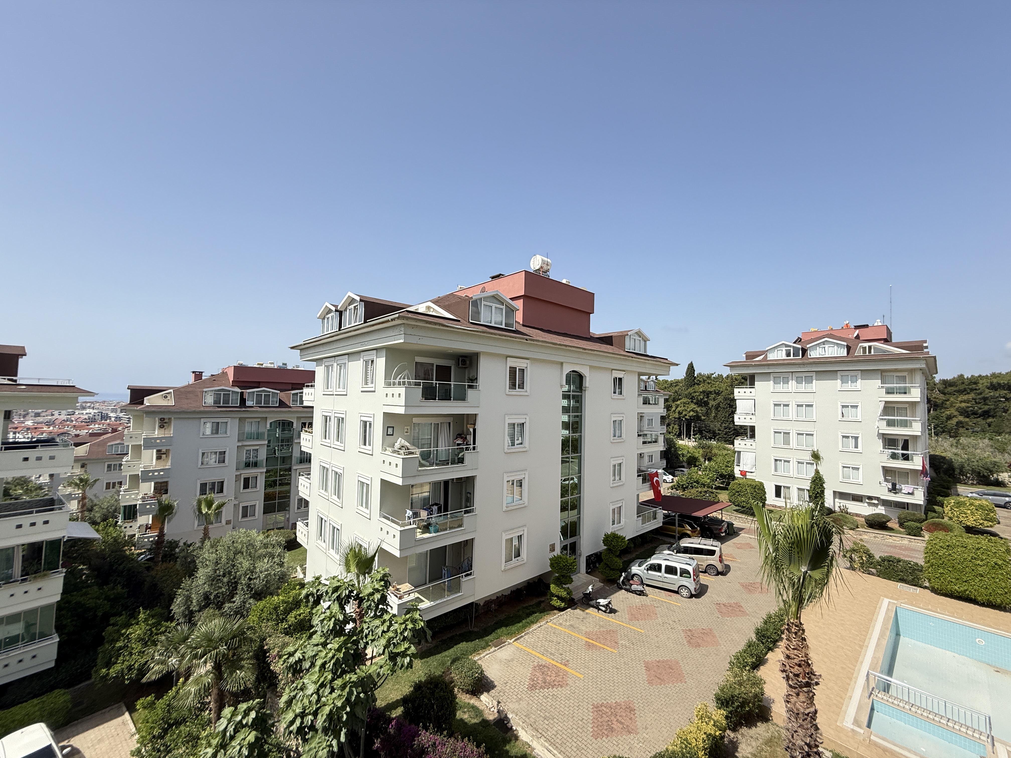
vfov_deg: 85.7
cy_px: 379
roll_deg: -1.8
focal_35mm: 14
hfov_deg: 102.1
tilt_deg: +5.9
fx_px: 409
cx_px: 506
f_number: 2.2
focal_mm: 2.22
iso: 64
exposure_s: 1/1431
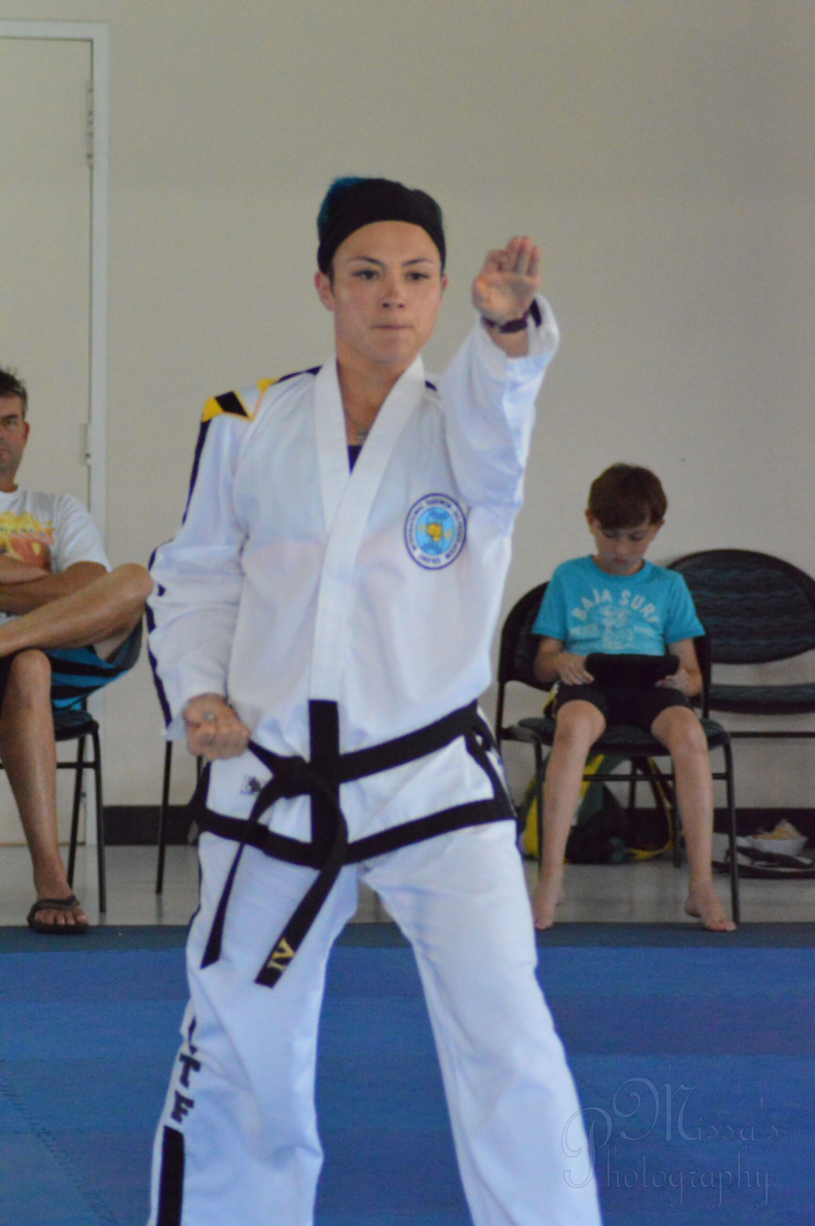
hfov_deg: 7.5
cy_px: 613
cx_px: 408
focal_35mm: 183
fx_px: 6226
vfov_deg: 11.2
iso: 6400
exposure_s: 1/800
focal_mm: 122
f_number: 4.2
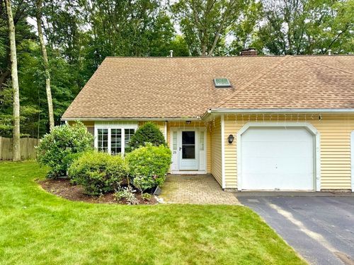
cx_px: 177
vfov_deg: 56.8
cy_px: 132
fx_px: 245
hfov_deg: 71.6
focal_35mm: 24
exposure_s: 1/1337
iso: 80
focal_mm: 6.76
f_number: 1.78
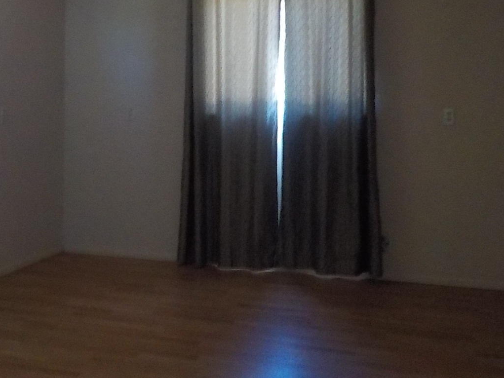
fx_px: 684
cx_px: 189
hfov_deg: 40.1
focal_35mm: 47
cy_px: 114
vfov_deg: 30.6
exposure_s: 1/10
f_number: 3.3
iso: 800
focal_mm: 4.1
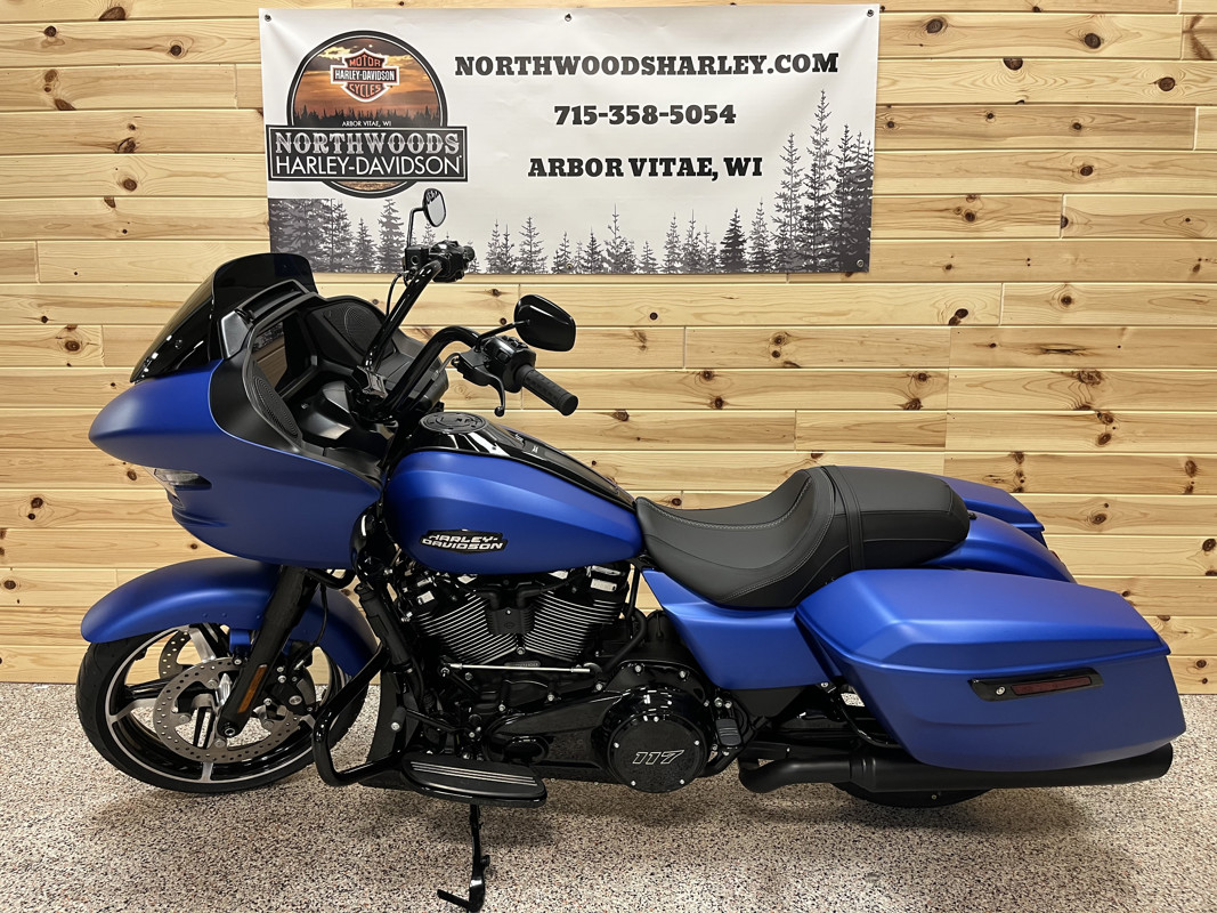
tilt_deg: -6.5
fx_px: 914
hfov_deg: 67.3
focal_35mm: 26
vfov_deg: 53.1
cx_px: 608
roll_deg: +0.5
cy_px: 456
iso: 100
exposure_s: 1/60
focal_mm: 5.1
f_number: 1.6
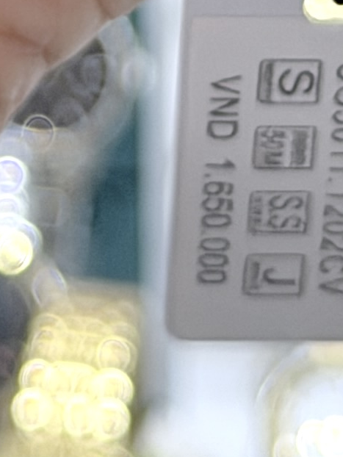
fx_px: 4106
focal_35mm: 311
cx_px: 33
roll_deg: -0.4
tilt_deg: -33.8
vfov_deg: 6.1
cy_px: -568
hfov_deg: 4.8
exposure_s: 1/100
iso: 64
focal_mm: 6.76
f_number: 1.78
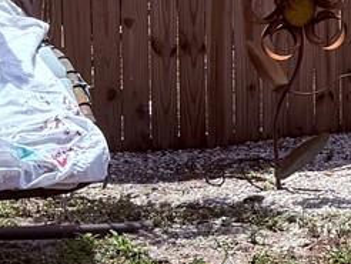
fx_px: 1583
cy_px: -68
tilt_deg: -3.9
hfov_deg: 11.3
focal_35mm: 156
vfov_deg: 9.4
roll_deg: -1.4
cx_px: 729
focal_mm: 6.76
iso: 80
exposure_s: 1/4405
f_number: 1.78
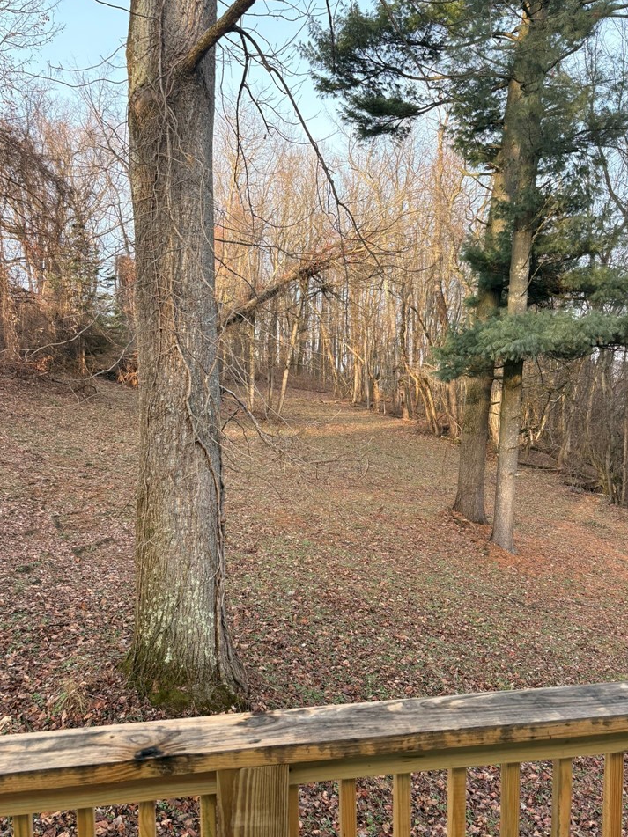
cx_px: 296
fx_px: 677
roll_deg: +0.7
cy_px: 444
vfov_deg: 63.4
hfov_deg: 49.7
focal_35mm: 28
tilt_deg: -4.8
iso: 64
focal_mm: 5.96
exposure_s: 1/314
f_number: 1.6
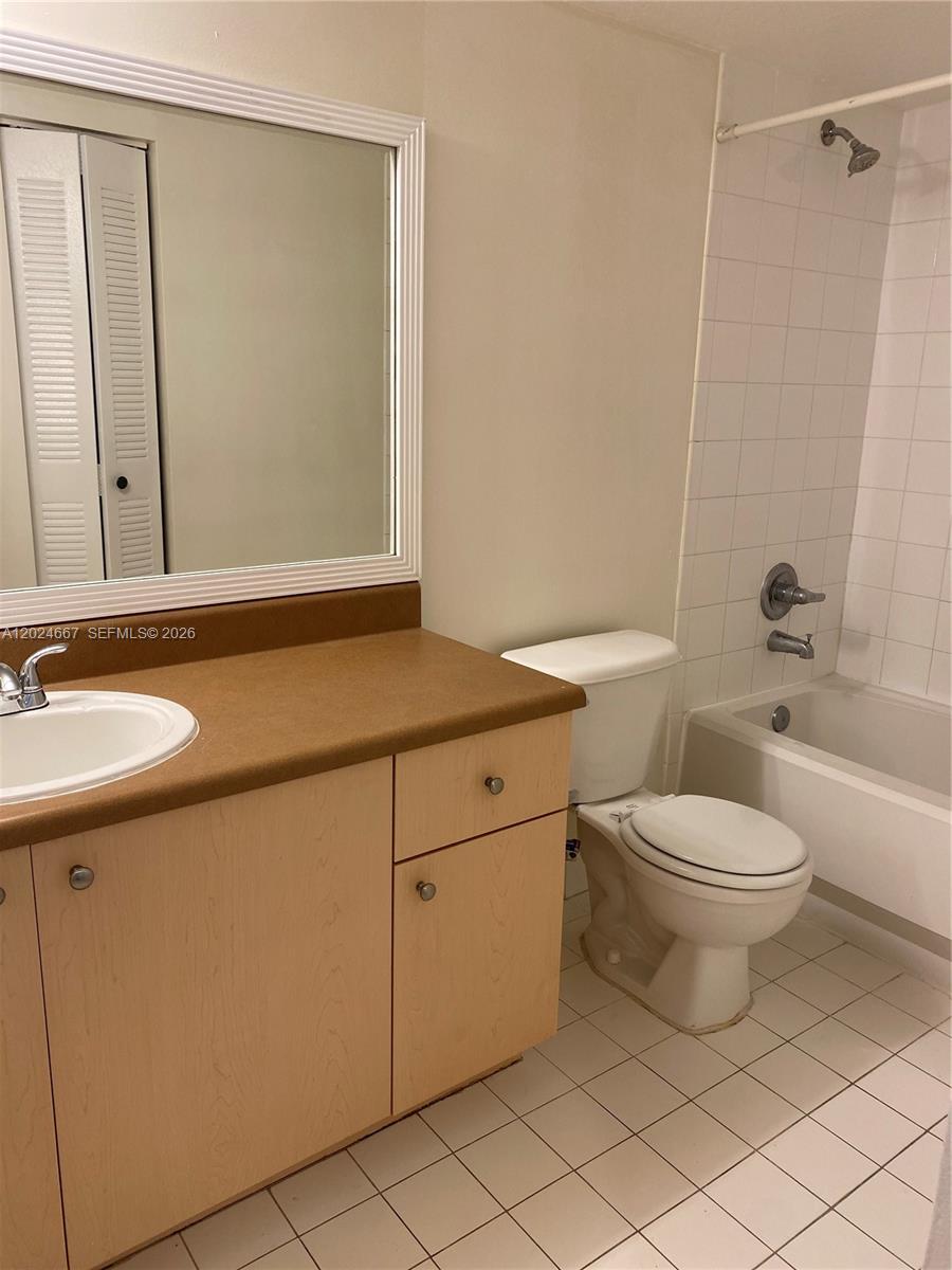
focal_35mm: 26
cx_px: 476
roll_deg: -1.6
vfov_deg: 67.3
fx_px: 953
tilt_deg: -13.6
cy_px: 635
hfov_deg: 53.1
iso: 64
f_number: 1.8
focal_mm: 4.25
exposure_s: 1/60
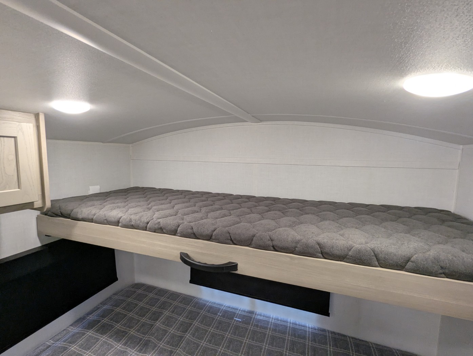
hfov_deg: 94.4
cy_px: 178
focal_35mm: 16
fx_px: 219
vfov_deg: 78.2
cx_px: 236
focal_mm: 2.35
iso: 247
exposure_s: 1/100
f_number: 2.2
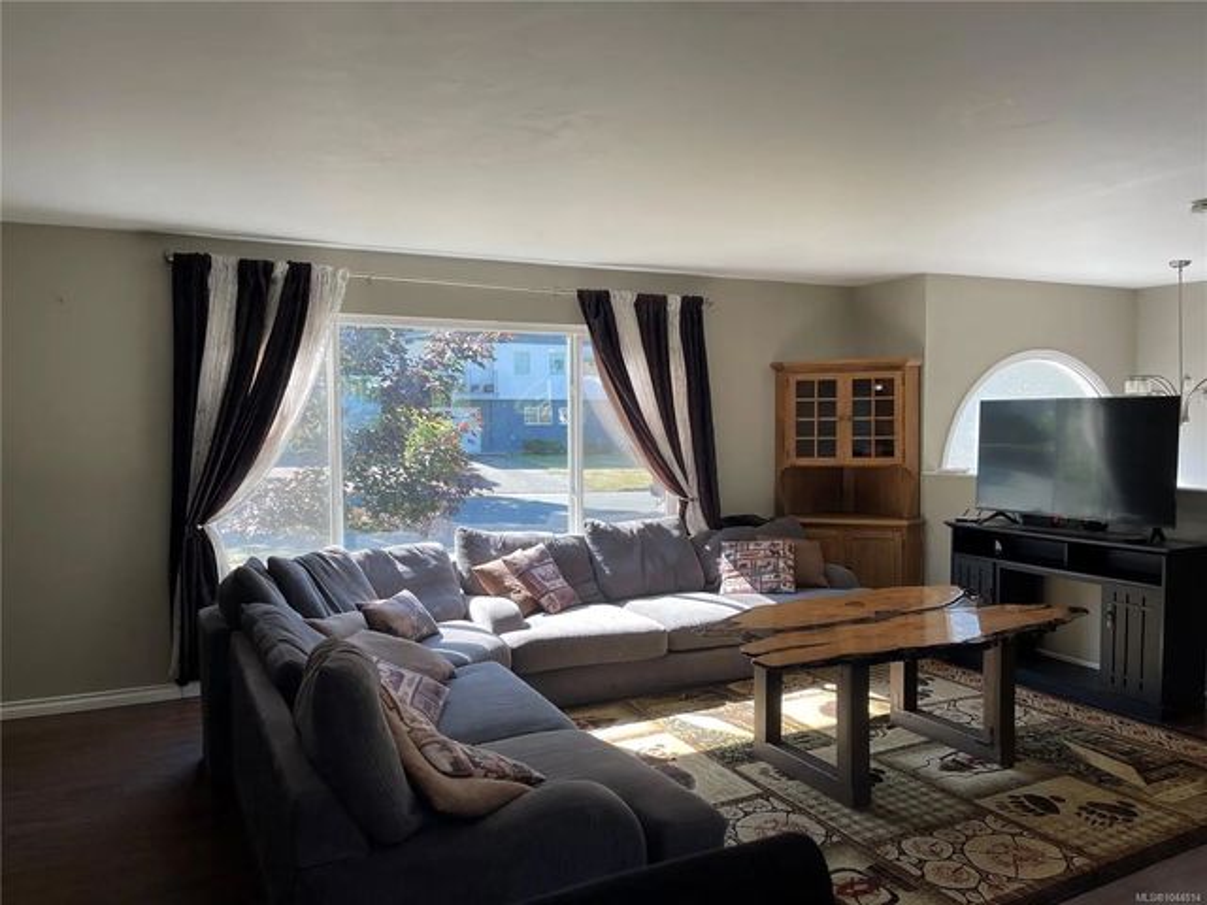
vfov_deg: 54.9
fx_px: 872
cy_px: 452
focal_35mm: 25
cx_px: 604
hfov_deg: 69.4
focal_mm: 5.1
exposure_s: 1/122
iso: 32
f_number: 1.6
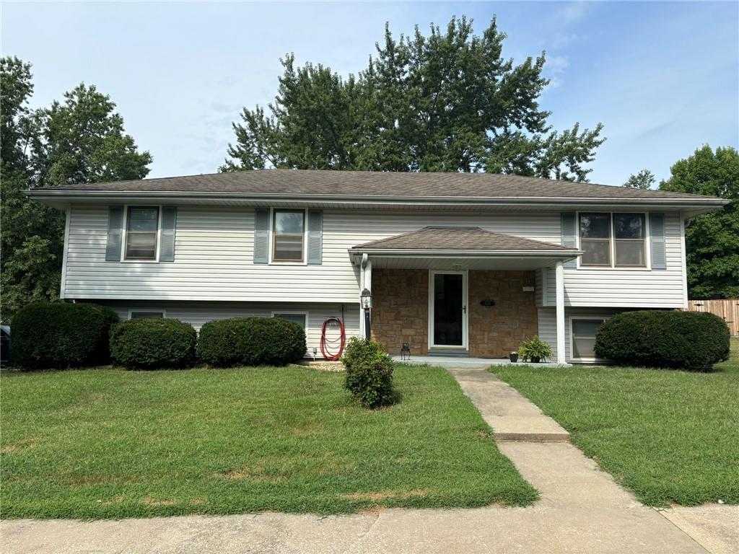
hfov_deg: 67.3
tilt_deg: +5.8
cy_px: 277
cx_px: 370
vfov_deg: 53.1
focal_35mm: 26
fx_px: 555
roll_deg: -0.5
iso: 50
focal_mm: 5.96
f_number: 1.6
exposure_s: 1/2571
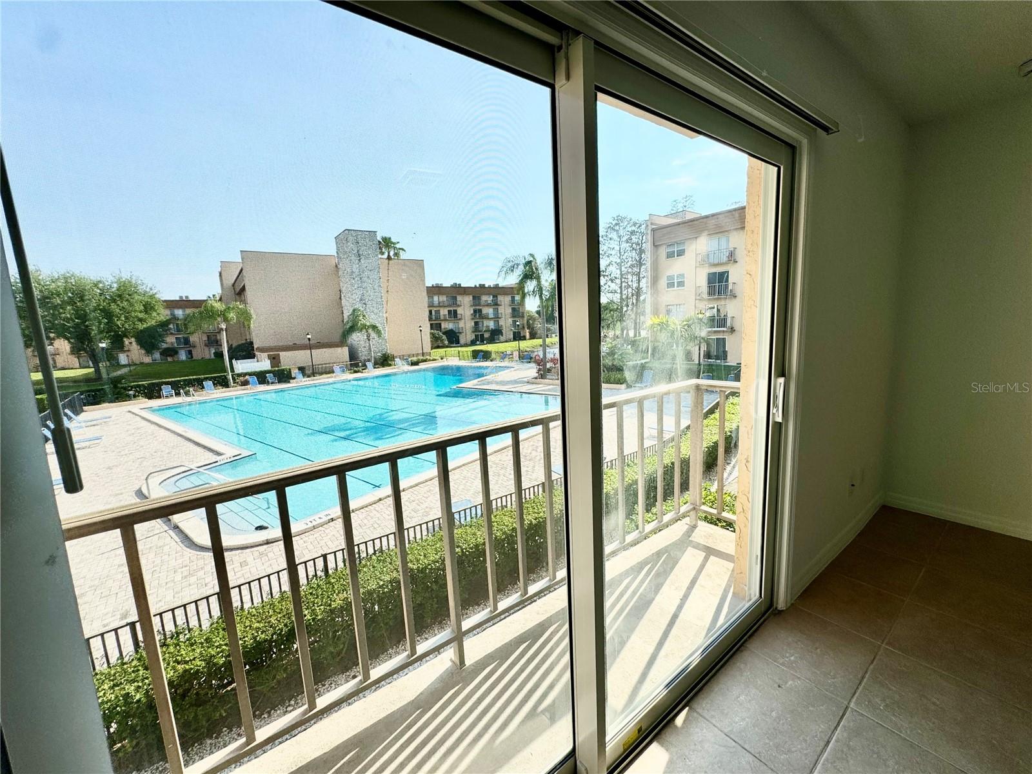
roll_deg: +3.2
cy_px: 387
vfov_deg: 85.7
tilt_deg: -9.3
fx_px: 417
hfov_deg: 102.1
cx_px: 516
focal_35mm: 14
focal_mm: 2.22
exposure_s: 1/1160
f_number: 2.2
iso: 40
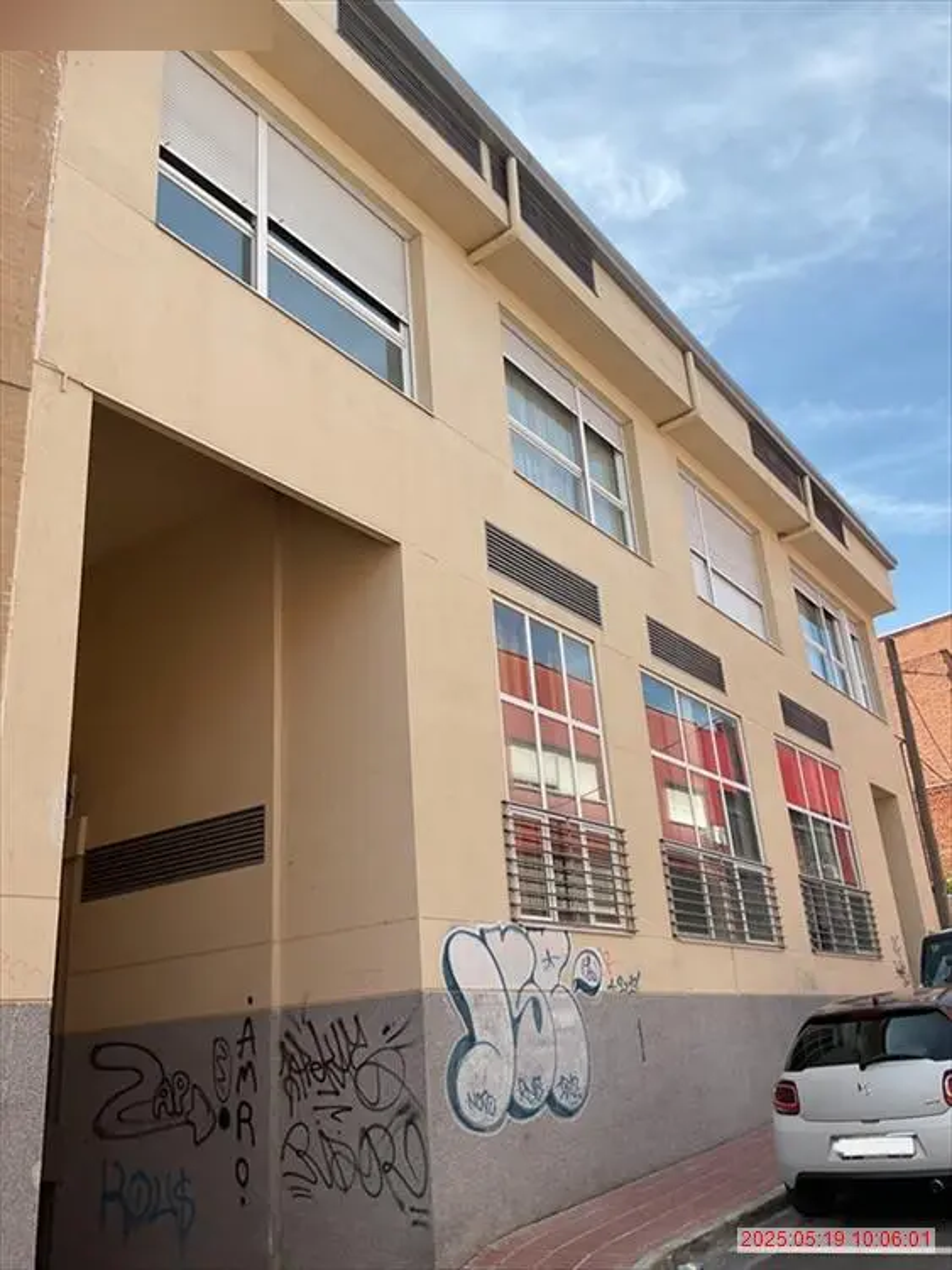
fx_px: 1064
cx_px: 476
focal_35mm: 29
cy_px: 635
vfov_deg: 61.7
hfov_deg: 48.2
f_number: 1.8
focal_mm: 3
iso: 16
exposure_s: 1/1076
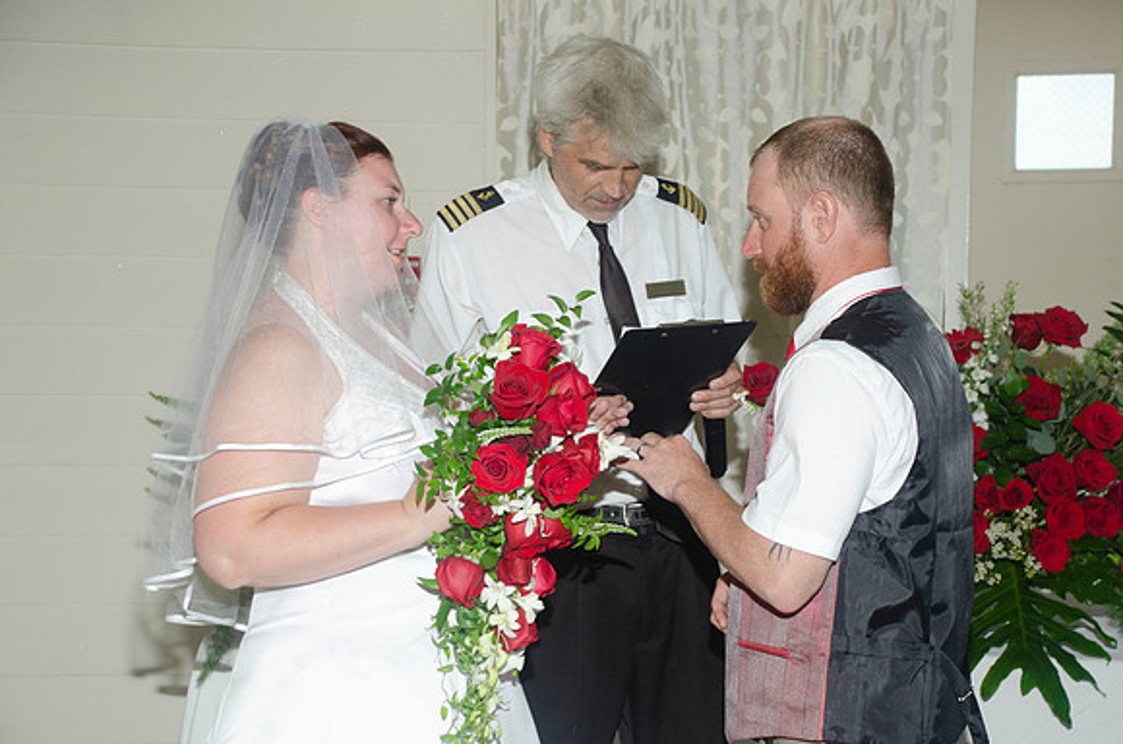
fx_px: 2241
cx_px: 562
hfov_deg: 28.1
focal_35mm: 72
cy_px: 372
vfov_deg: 18.8
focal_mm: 48
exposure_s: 1/250
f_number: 5.6
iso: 400
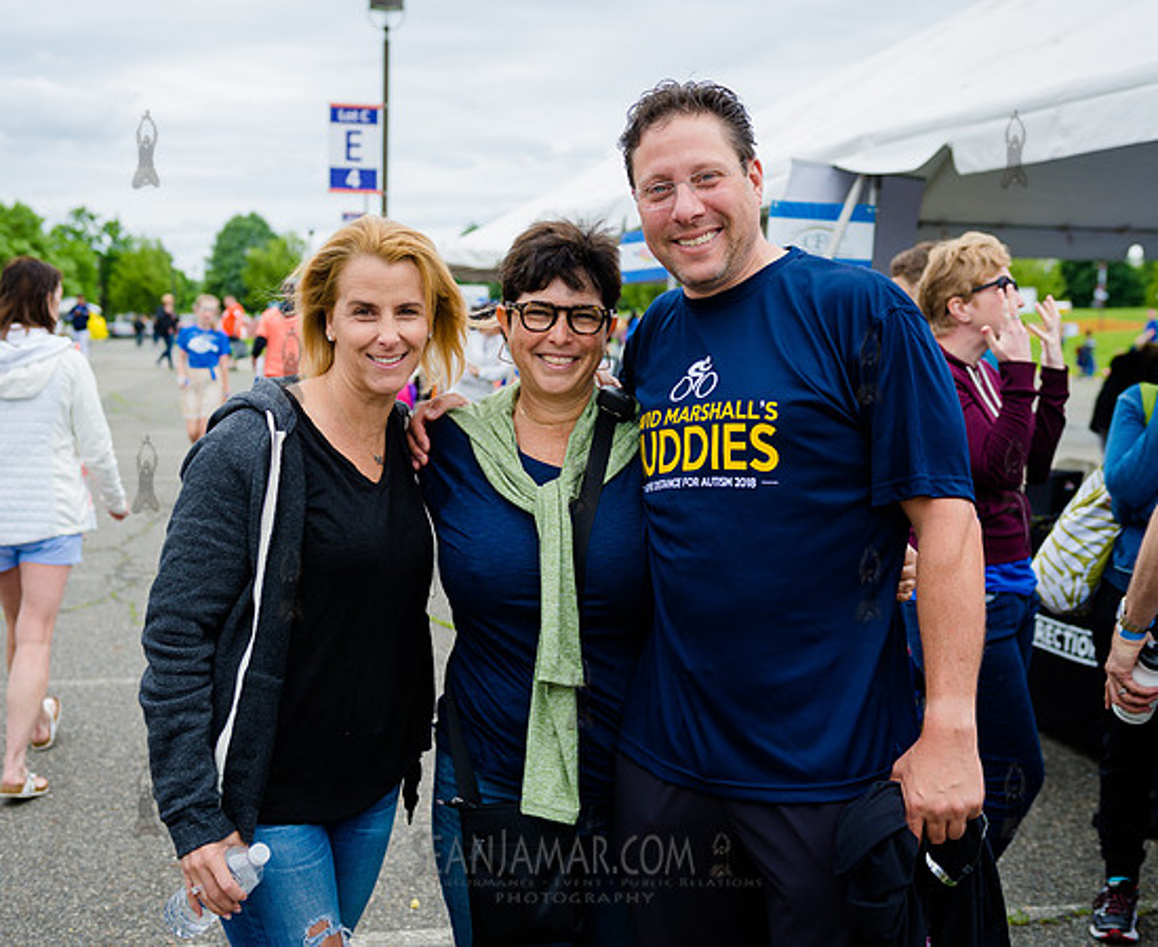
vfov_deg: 33.7
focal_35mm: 45
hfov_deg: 40.6
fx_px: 1565
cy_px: 452
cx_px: 569
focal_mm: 38
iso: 200
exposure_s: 1/1000
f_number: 3.5
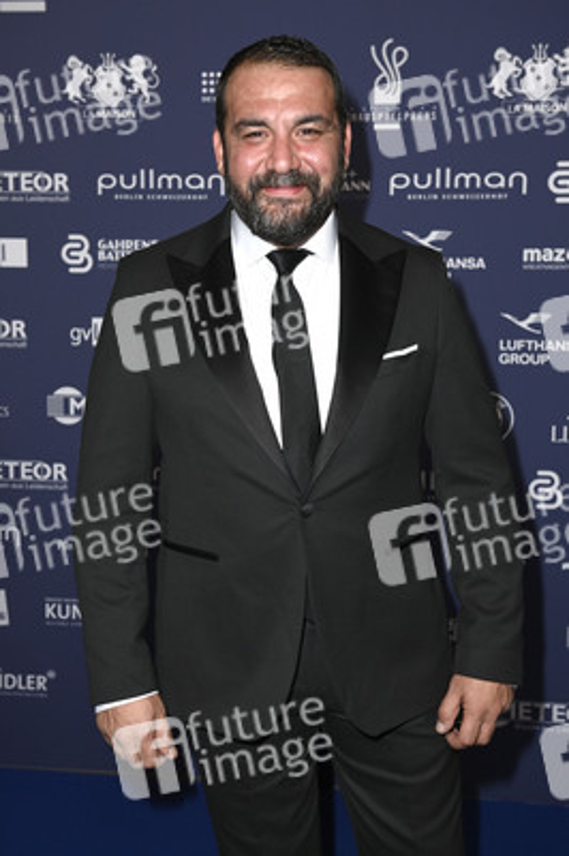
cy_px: 428
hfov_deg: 26.9
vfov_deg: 39.6
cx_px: 284
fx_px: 1187
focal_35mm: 50
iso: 320
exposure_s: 1/250
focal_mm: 50
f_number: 5.6
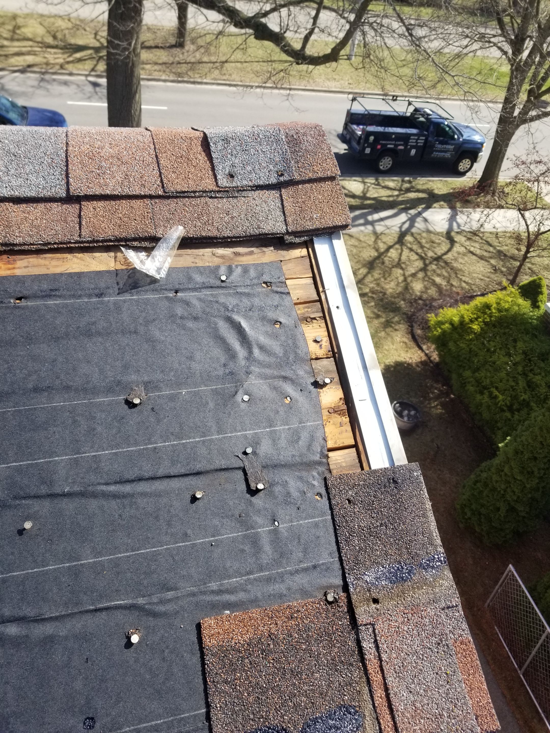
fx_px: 551
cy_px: 366
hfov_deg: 53.1
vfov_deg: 67.3
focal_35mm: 26
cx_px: 275
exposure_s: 1/896
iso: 50
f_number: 1.7
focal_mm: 4.25
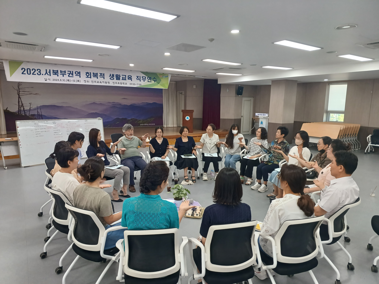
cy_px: 142
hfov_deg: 73.9
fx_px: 252
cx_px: 190
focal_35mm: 23
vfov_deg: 58.9
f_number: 1.8
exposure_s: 1/60
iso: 160
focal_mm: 5.06
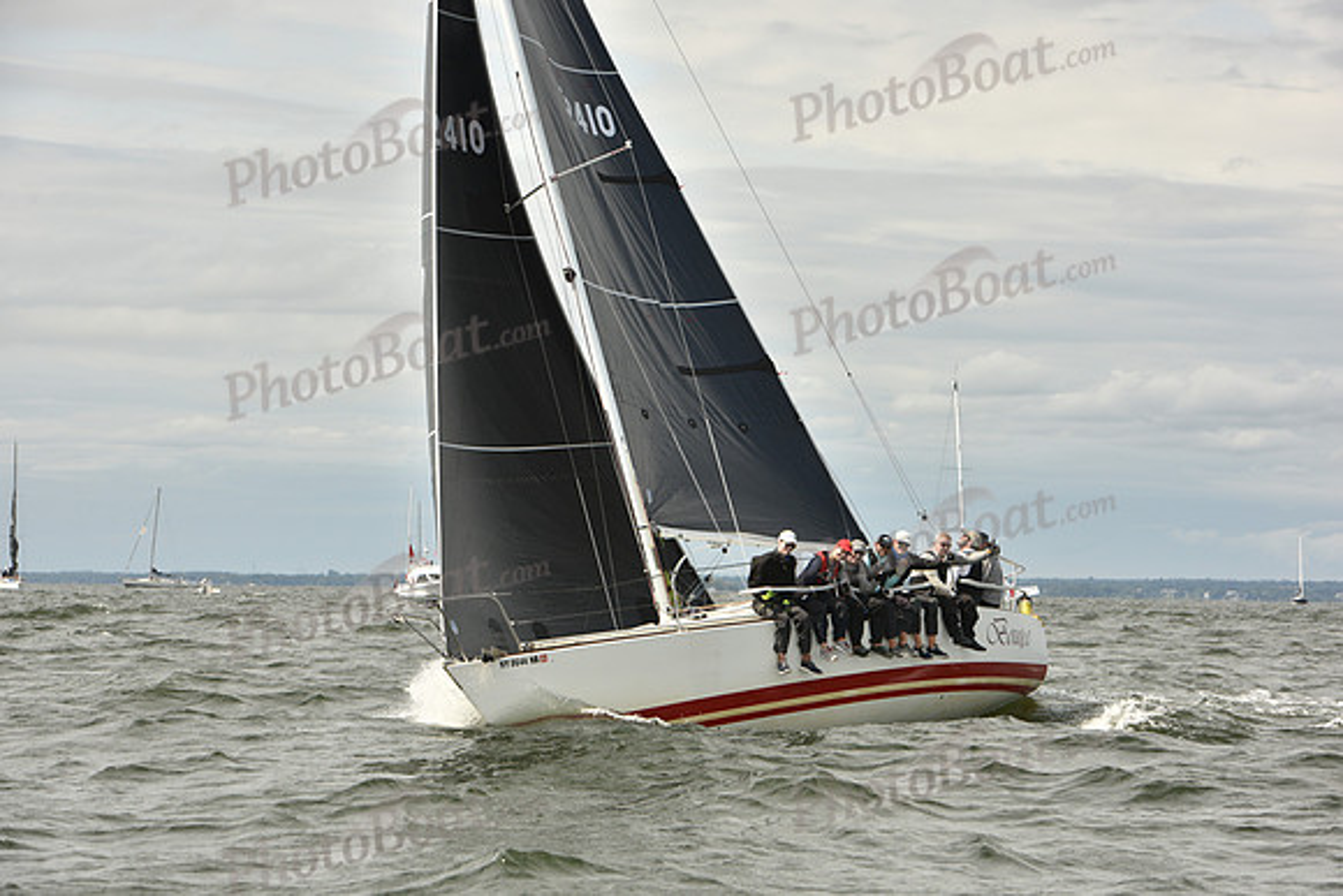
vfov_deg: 11.8
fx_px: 4328
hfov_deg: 17.6
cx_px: 672
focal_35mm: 116
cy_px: 448
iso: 250
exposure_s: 1/800
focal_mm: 116
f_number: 9
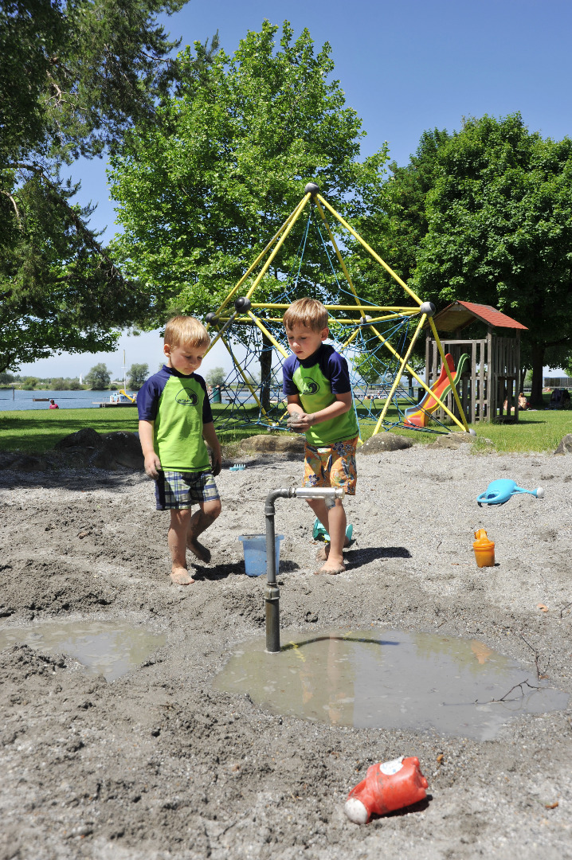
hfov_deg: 35.0
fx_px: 907
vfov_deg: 50.7
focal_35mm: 38
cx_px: 286
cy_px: 430
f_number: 10
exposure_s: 1/320
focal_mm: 38
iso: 200
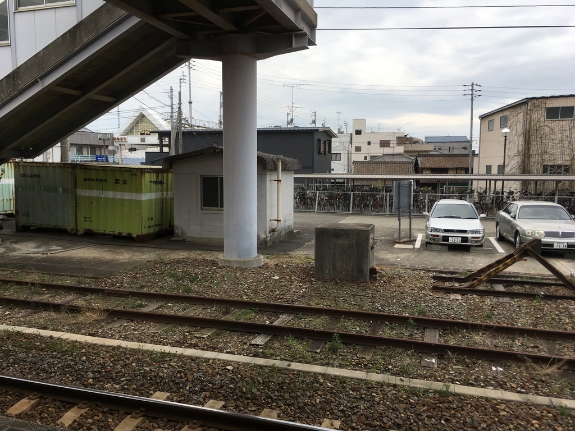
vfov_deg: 48.2
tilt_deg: -8.0
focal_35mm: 29
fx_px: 482
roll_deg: +1.0
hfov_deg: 61.7
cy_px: 216
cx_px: 288
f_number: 2.2
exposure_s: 1/635
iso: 25
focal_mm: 4.15
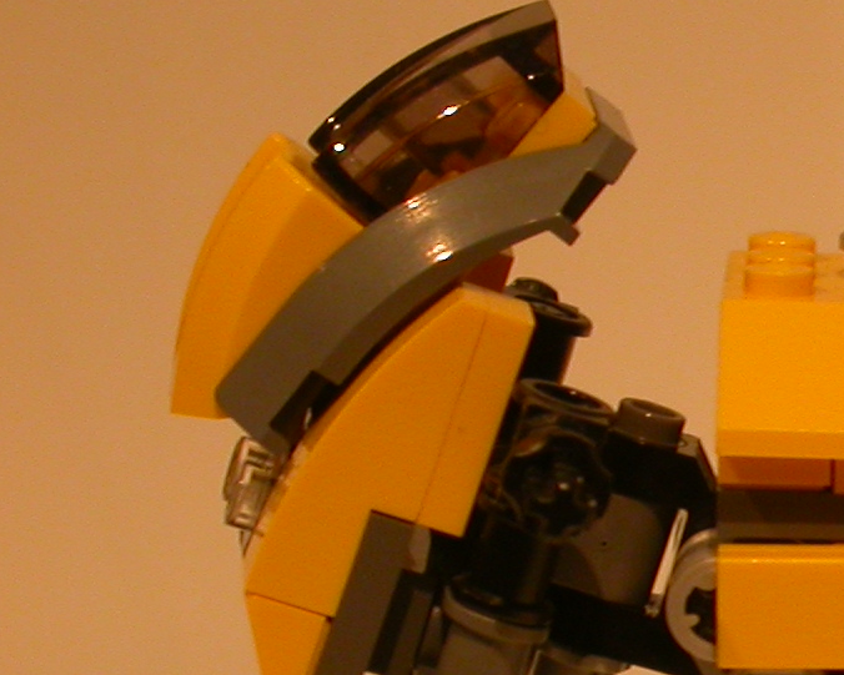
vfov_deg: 5.7
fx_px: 6720
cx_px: 1357
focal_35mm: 269
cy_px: 701
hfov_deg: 7.1
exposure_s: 1/24.9
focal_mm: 17.1
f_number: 3.6
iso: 100
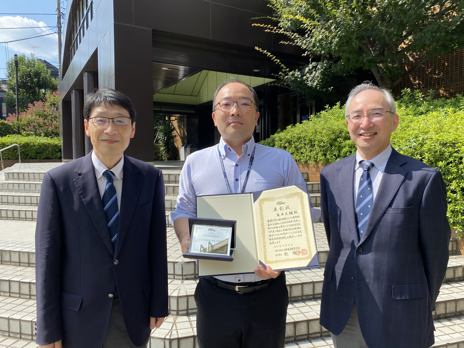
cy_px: 174
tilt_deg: -2.6
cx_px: 232
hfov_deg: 67.3
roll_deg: +0.8
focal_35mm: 26
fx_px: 349
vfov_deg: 53.1
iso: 32
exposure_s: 1/1585
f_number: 1.8
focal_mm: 4.25
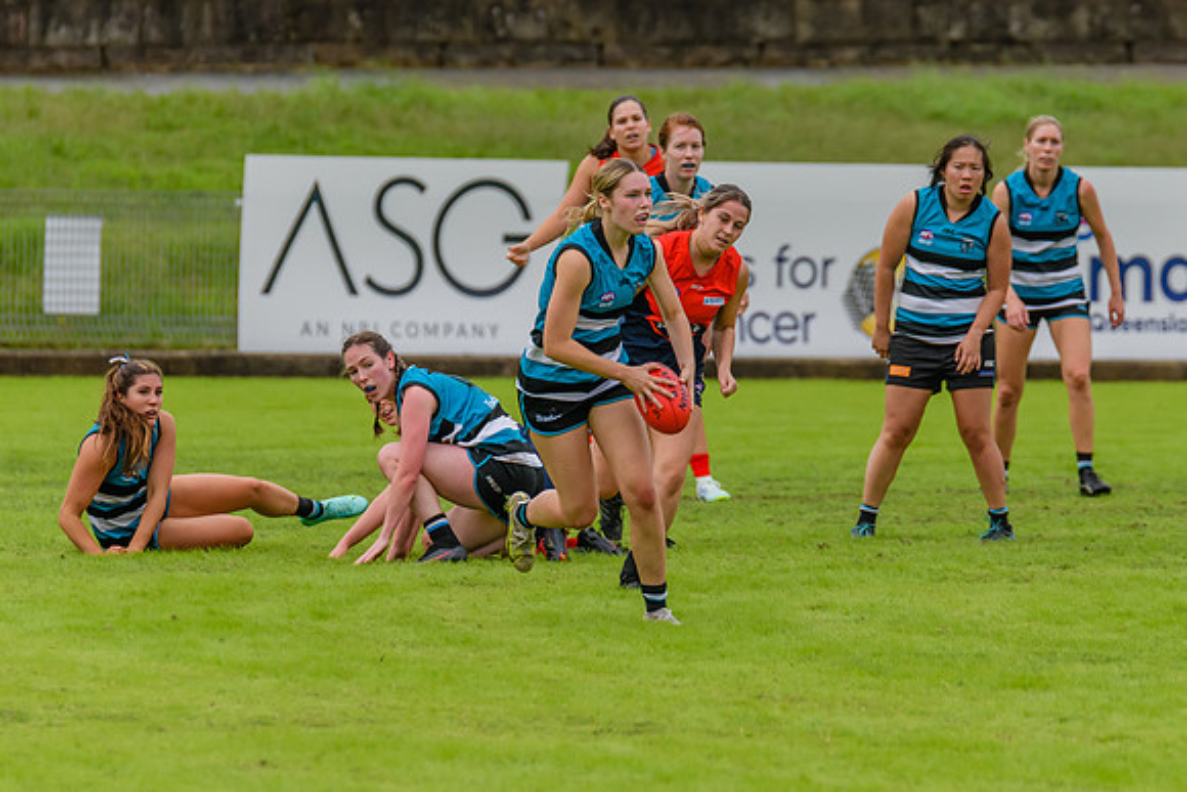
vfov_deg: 2.3
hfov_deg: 3.5
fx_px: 19391
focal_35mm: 588
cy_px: 460
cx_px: 695
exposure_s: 1/2000
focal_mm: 420
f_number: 7.1
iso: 800
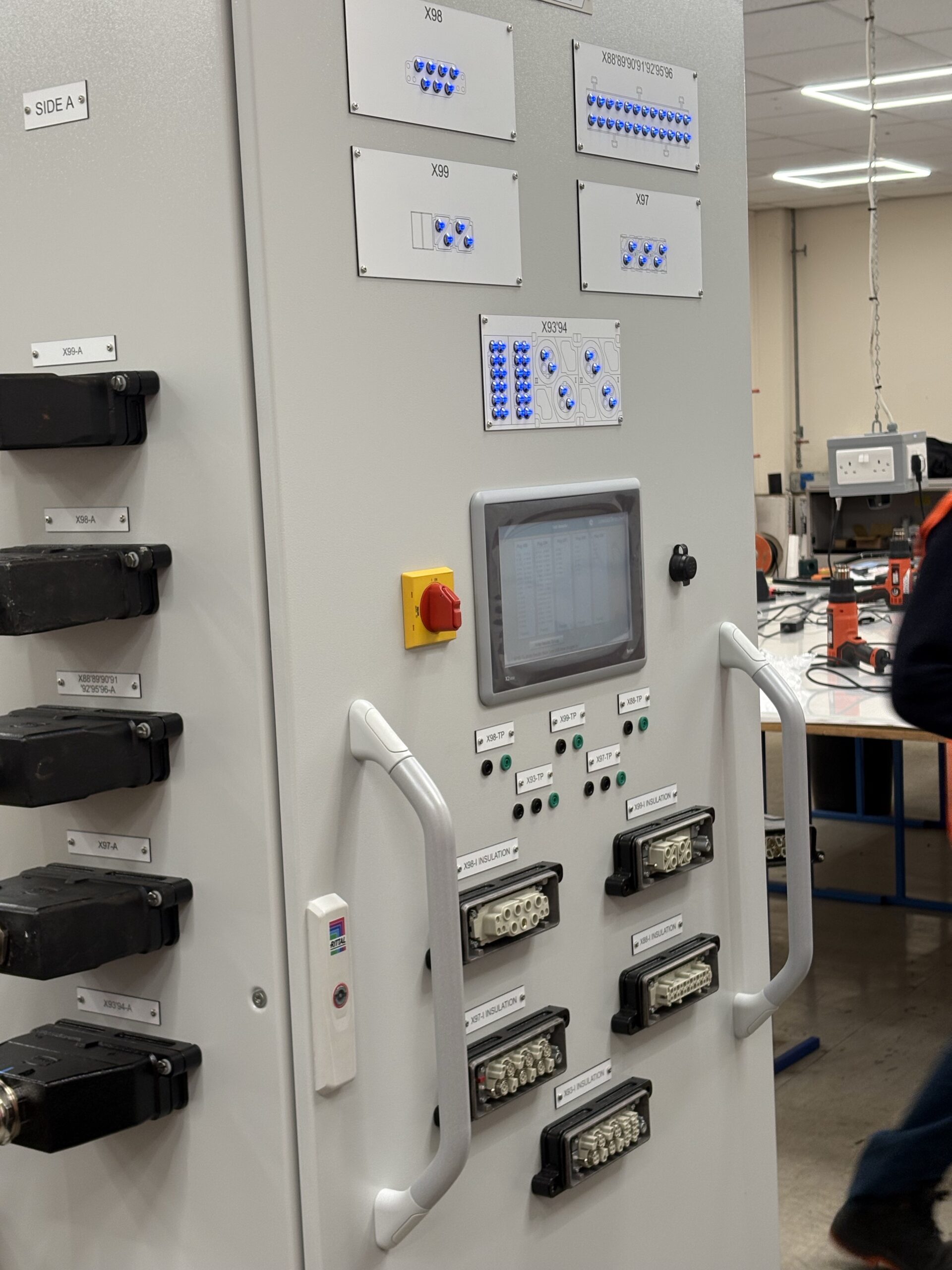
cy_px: 635
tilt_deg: -5.8
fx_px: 1907
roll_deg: +1.8
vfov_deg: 36.8
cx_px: 476
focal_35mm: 52
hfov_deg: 28.0
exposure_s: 1/50
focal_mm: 5.96
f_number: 1.6
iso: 32
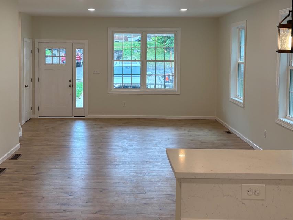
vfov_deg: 32.6
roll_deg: -1.9
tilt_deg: -2.2
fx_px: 372
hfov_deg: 42.9
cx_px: 126
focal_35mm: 44
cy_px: 75
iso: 80
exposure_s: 1/120
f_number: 1.6
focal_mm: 5.96
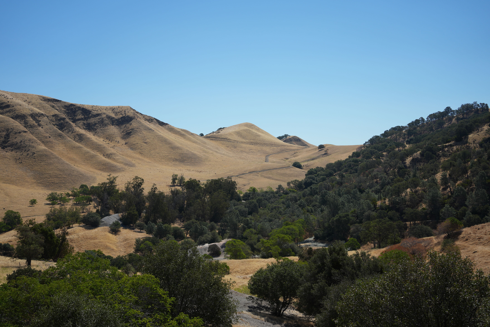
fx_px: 681
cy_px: 164
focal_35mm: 50
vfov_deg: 27.0
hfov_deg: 39.6
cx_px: 245
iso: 200
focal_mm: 50
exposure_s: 1/2000
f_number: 4.5
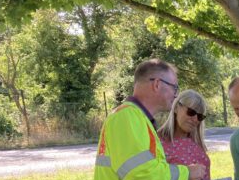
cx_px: 315
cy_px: 205
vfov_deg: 18.6
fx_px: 526
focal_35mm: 76
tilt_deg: -9.1
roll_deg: -0.3
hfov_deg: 22.7
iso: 32
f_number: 1.8
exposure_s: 1/121
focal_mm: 3.99
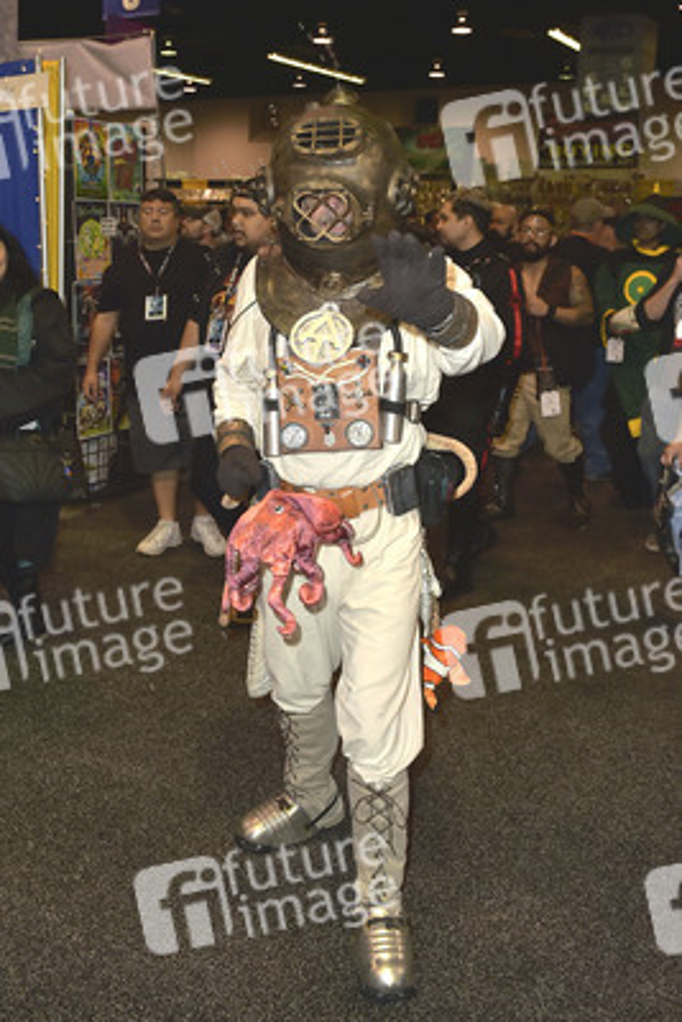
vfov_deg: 63.6
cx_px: 341
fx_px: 823
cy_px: 511
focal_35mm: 29
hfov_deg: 45.0
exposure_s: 1/250
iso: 250
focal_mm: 29
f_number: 6.3
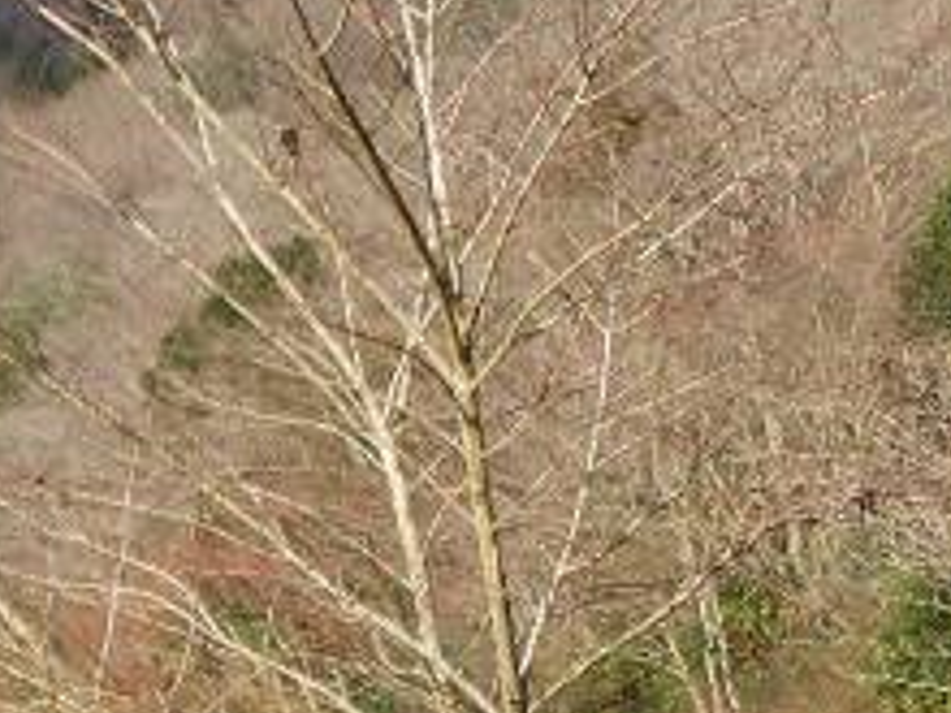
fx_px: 4478
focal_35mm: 163
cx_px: 739
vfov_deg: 8.9
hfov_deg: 12.1
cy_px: 990
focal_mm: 6.2
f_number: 3.8
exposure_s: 1/320
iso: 64
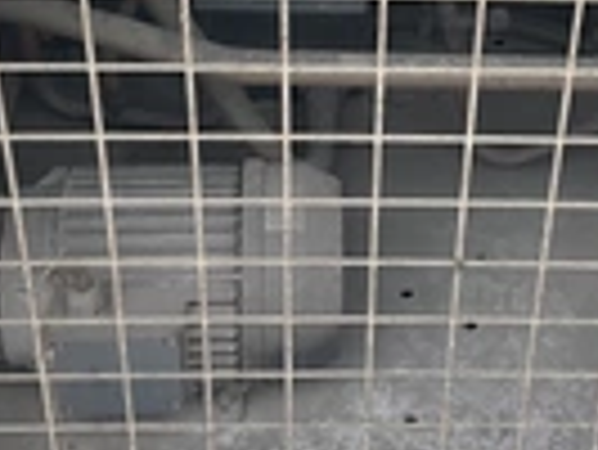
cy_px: -4
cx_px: 414
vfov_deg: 16.6
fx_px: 1504
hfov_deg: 22.4
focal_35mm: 87
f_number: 1.8
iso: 20
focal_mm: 3
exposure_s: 1/122
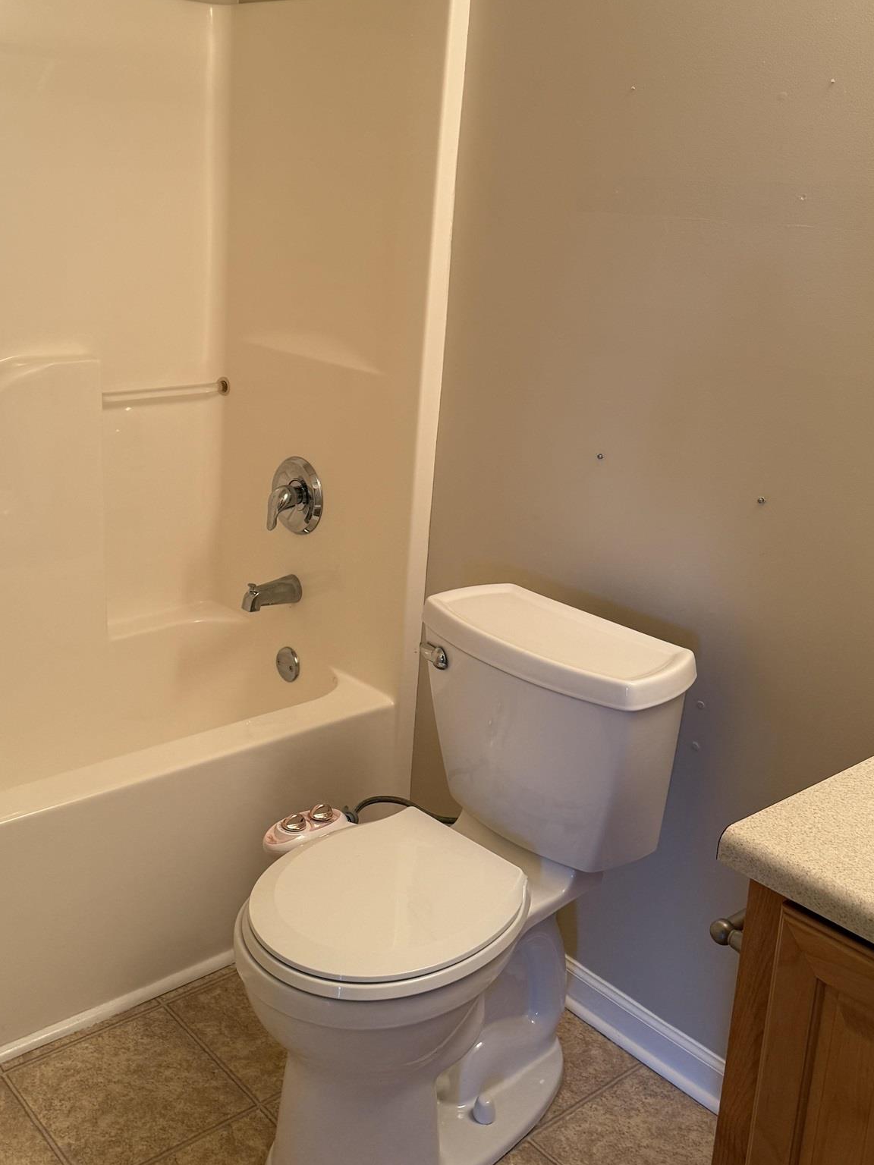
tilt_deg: -10.6
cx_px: 370
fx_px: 1212
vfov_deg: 51.2
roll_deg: -2.9
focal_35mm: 36
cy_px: 502
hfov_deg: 39.6
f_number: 1.78
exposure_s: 1/60
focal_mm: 6.76
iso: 160
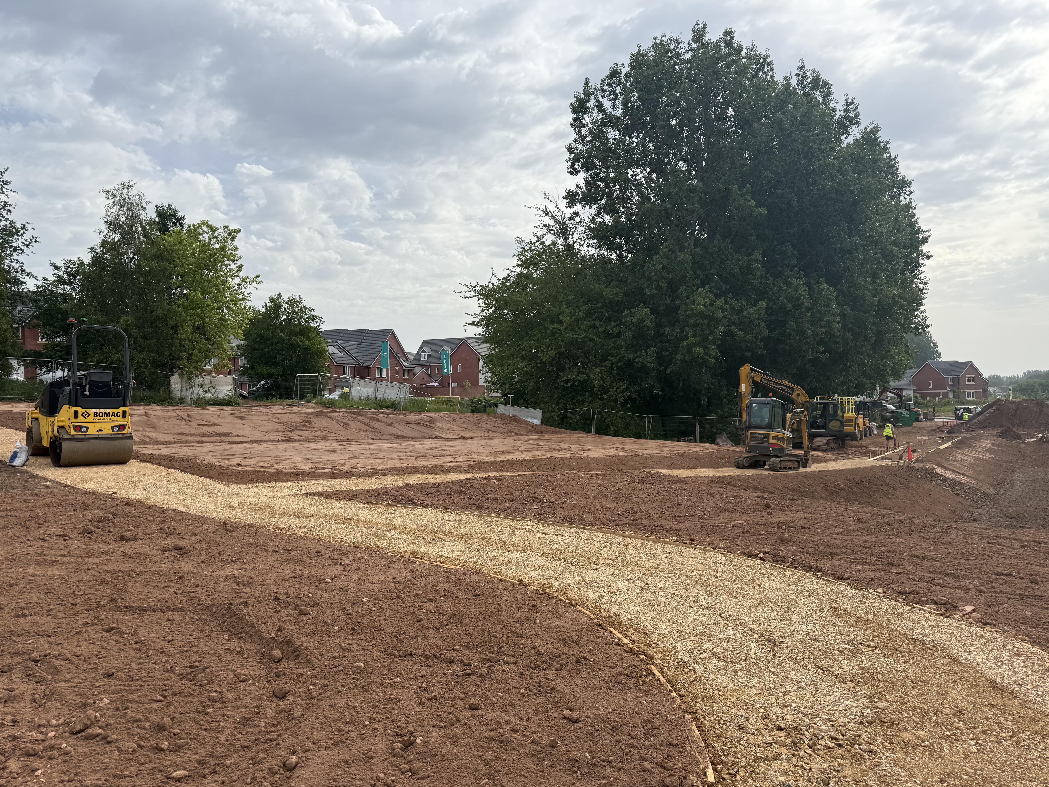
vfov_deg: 54.9
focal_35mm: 25
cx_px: 524
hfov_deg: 69.4
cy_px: 404
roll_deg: +0.4
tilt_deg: +2.0
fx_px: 758
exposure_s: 1/3145
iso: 80
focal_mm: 6.76
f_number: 1.78
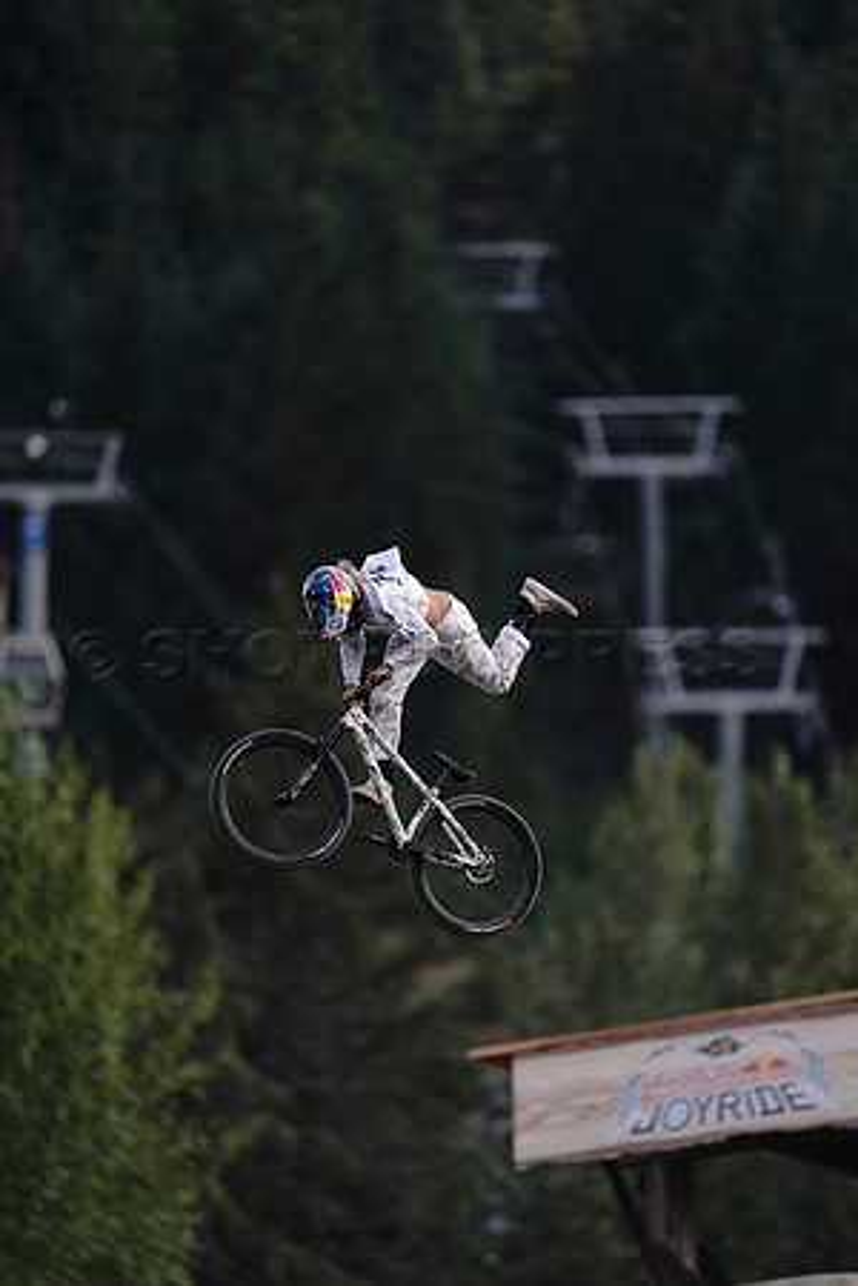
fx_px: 21448
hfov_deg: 2.3
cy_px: 643
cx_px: 429
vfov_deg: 3.4
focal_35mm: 600
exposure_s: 1/1600
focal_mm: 600
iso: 1600
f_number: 4
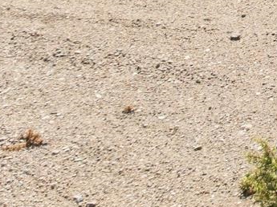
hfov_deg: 13.5
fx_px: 951
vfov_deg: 11.2
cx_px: 602
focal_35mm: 119
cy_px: -208
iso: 200
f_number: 6.3
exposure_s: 1/200
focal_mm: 12.29
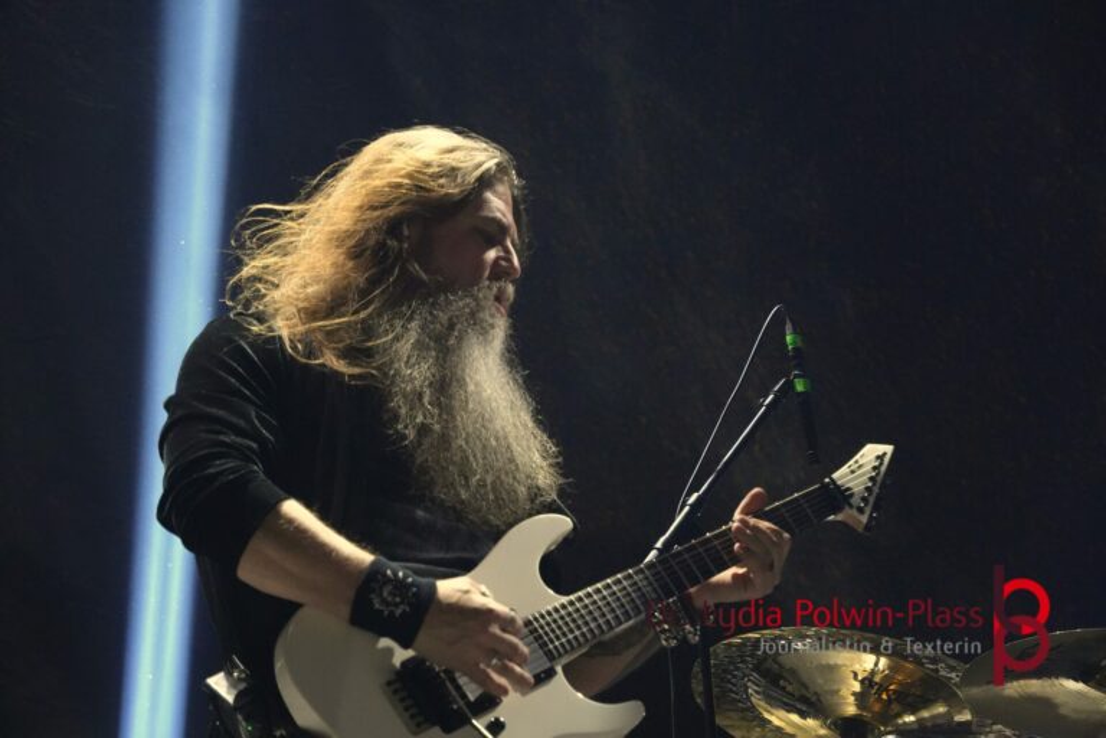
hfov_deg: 16.7
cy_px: 369
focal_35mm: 123
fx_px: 3779
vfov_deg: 11.1
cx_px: 553
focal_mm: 82
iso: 6400
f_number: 5
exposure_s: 1/100
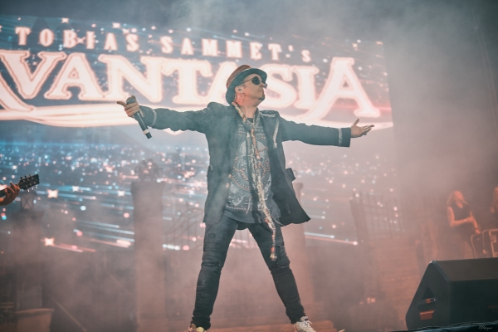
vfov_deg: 32.6
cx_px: 249
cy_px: 166
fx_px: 567
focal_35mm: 41
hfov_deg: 47.4
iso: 800
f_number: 1.6
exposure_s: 1/125
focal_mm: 27
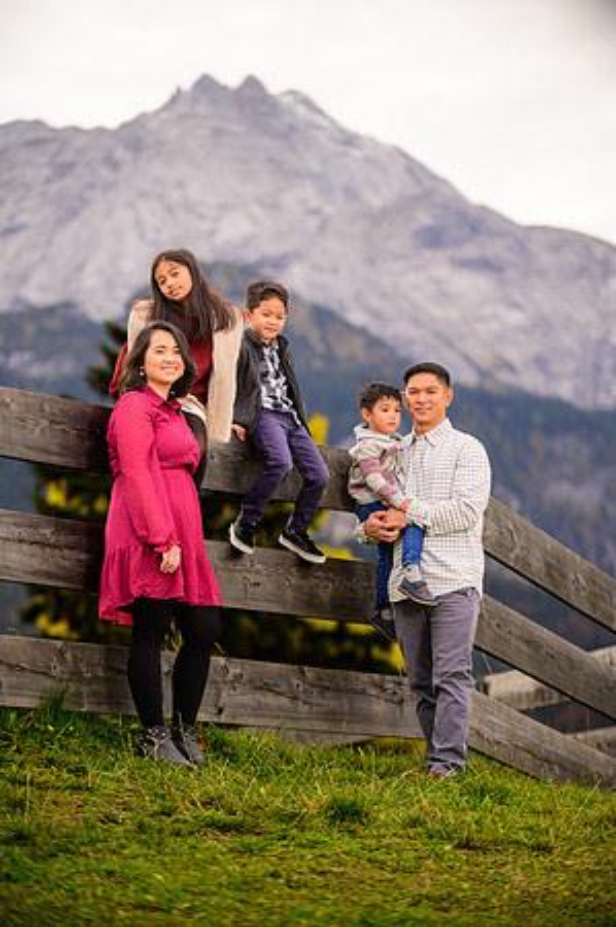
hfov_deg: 11.4
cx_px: 308
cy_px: 464
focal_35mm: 120
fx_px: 3087
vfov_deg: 17.1
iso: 250
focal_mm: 120
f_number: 3.2
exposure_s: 1/1250
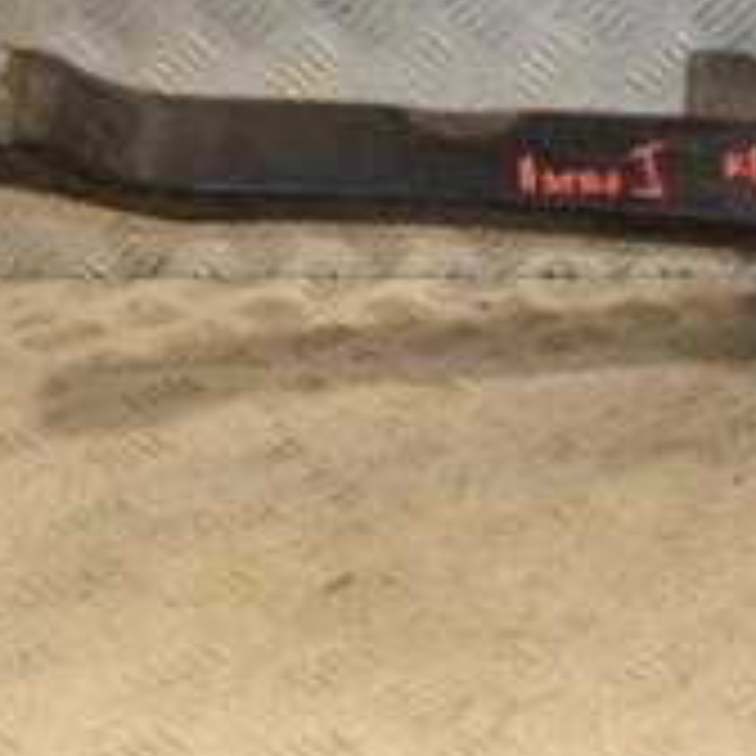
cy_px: 68
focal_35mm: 114
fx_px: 2805
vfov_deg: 15.2
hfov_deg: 14.7
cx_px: 968
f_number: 6.3
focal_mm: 25
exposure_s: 1/200
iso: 800
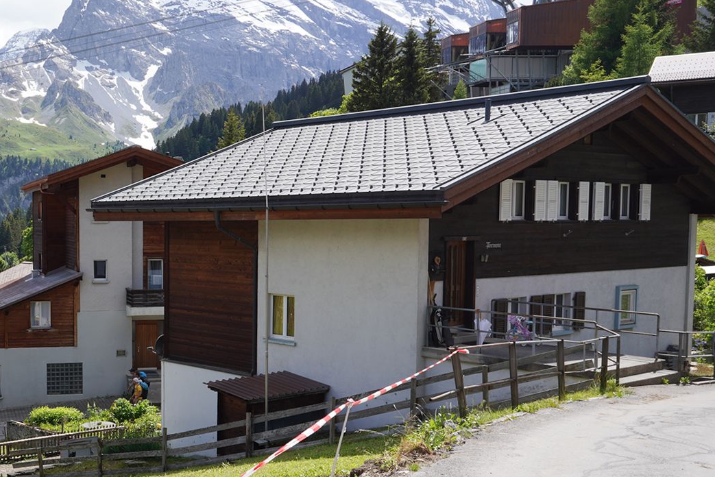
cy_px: 280
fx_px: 914
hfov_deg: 39.0
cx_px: 43
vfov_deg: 29.2
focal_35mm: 46
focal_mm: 24
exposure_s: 1/100
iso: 100
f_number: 11
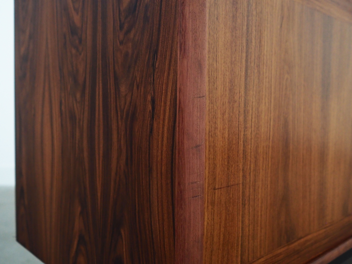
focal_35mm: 34
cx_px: 176
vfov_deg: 41.8
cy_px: 132
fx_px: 346
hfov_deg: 54.0
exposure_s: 1/250
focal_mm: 17
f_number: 2.5
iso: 2000
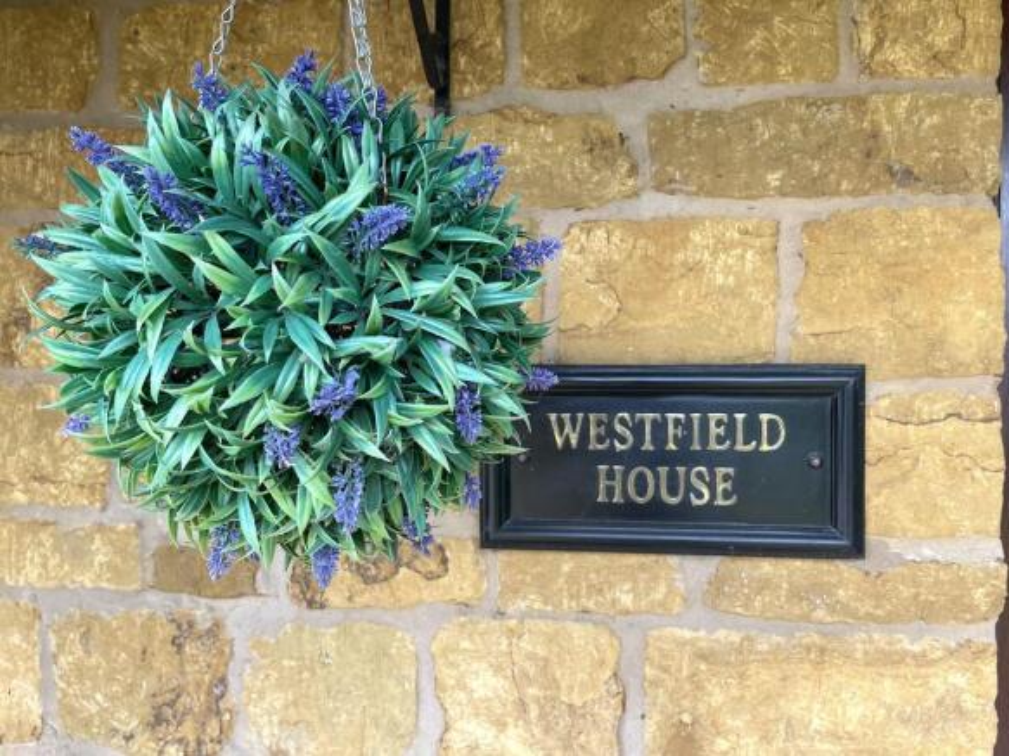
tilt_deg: -0.8
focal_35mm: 26
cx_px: 504
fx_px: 758
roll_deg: -0.2
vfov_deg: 53.0
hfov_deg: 67.3
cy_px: 378
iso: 40
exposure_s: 1/121
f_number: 1.6
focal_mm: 4.2
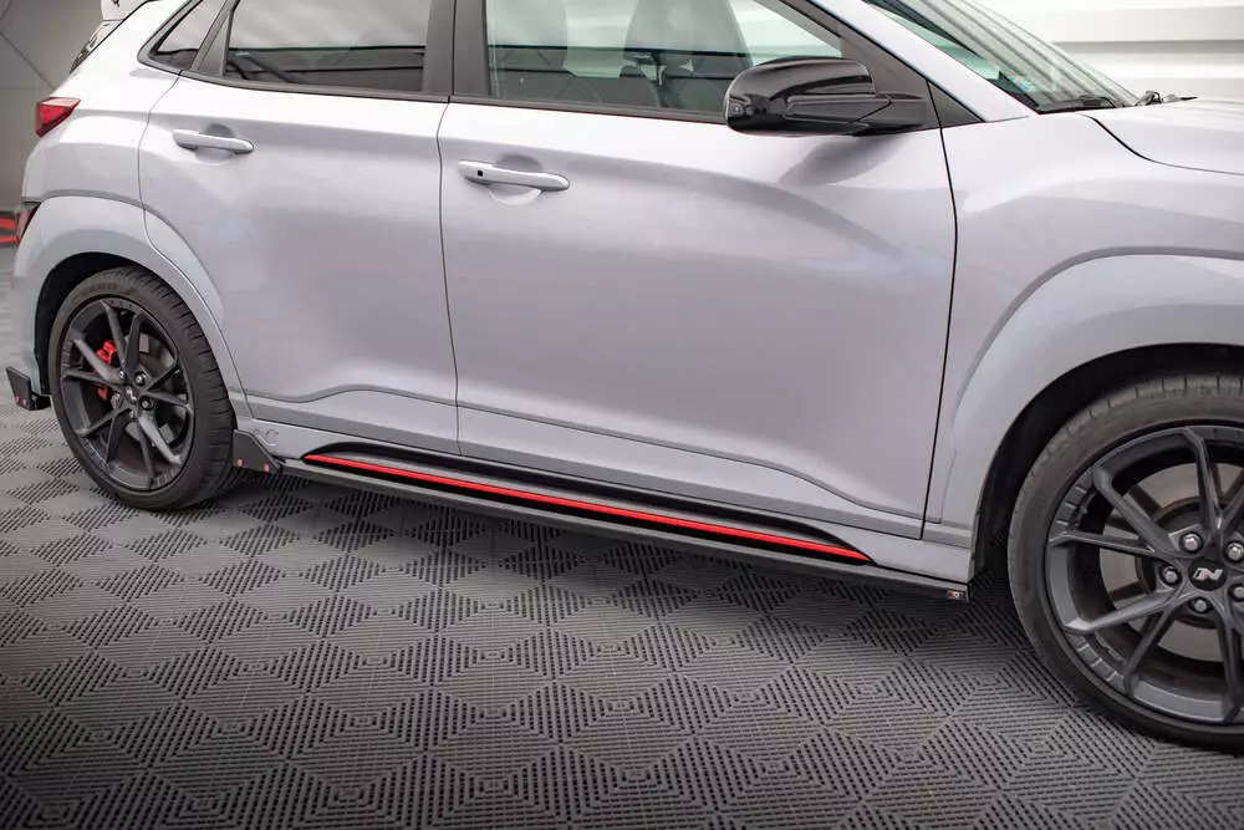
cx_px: 622
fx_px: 1210
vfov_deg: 37.9
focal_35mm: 35
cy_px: 415
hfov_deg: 54.4
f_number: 2.8
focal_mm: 35
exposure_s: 1/100
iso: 1000
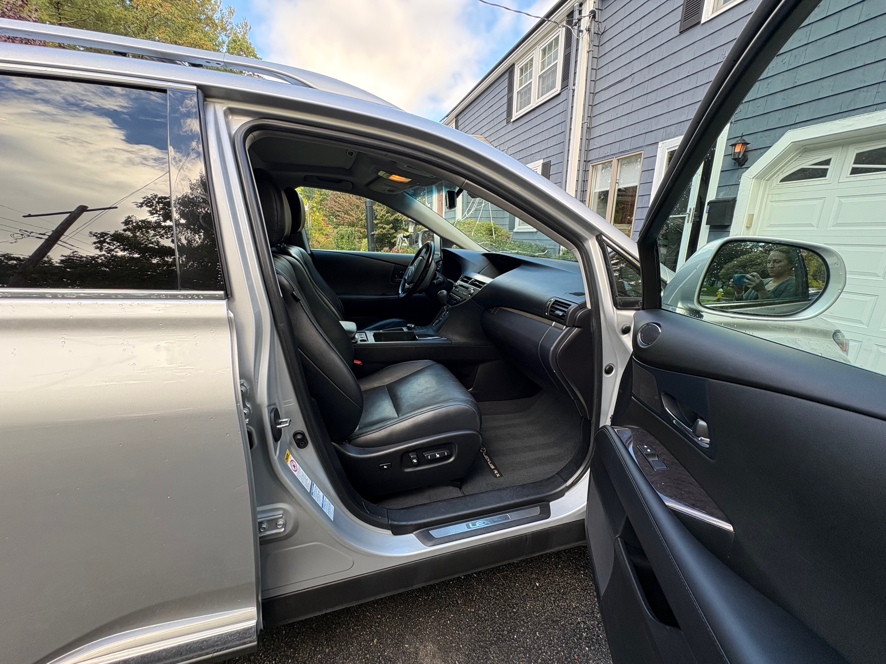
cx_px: 443
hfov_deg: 102.1
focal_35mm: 14
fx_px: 358
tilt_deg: -15.7
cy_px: 332
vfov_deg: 85.7
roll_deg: +0.6
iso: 125
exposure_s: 1/99
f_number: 2.2
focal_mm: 2.22
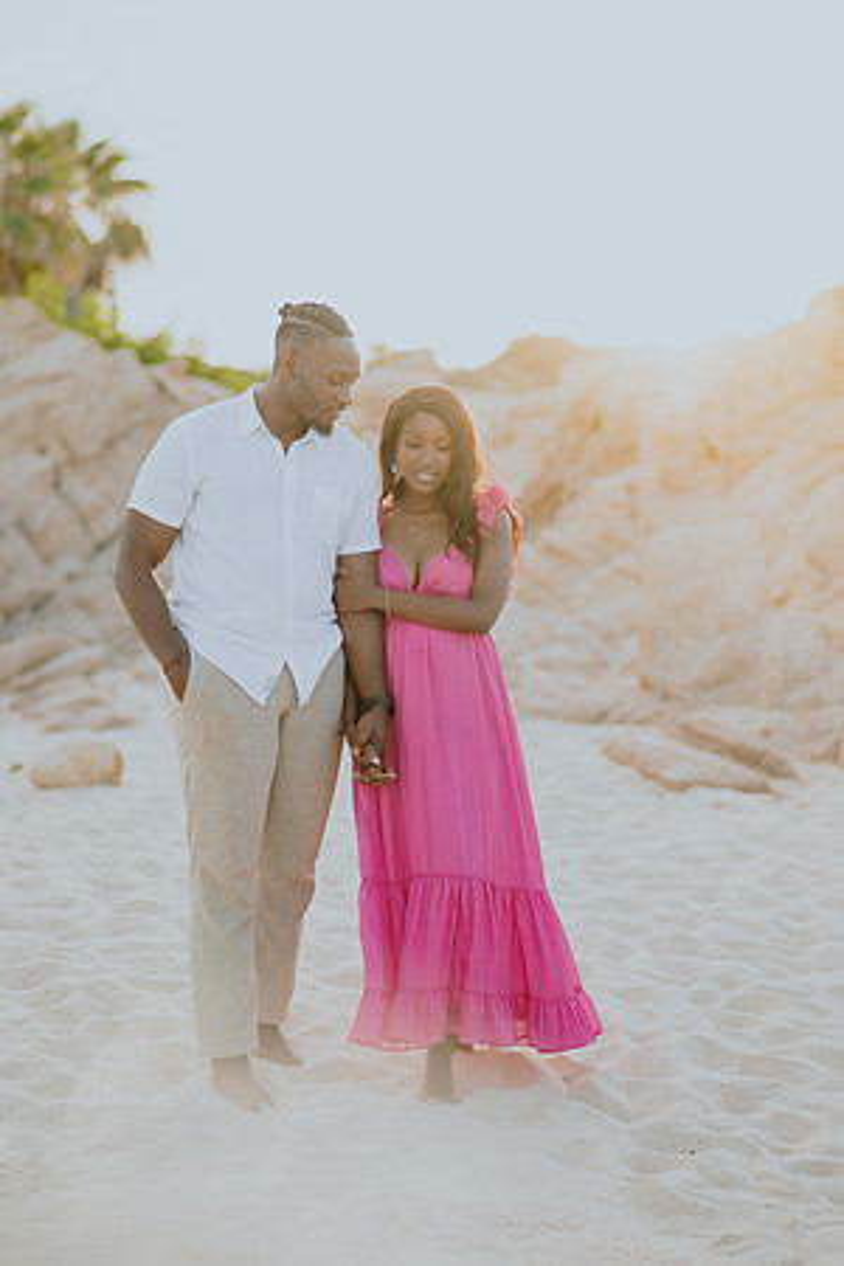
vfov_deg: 34.5
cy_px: 633
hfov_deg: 23.4
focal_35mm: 58
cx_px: 422
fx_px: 2040
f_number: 1.8
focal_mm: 58
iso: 100
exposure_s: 1/800
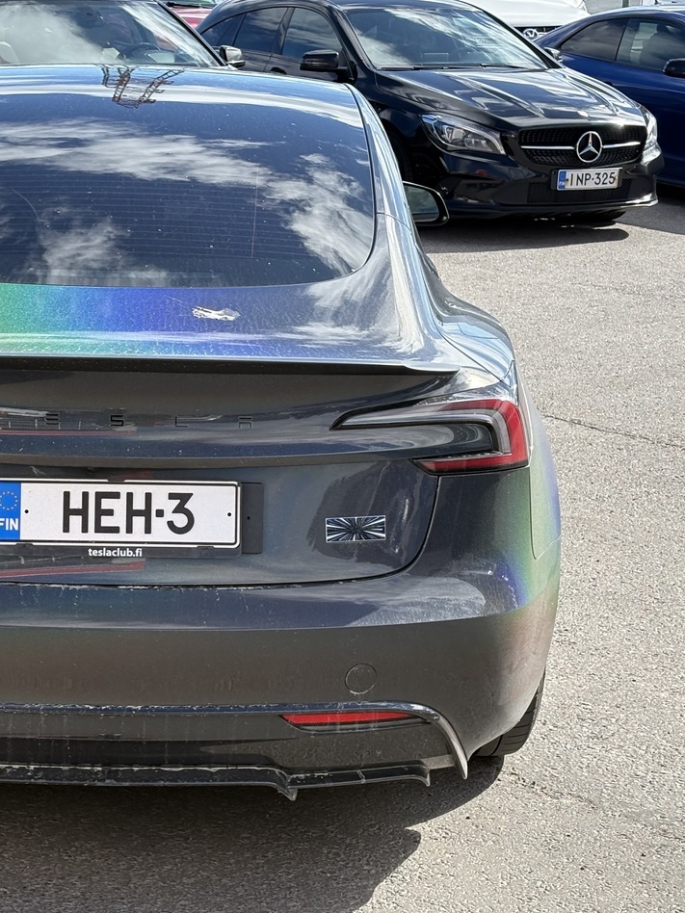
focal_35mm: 79
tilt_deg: -13.2
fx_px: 2084
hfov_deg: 18.5
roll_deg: +1.2
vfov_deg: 24.7
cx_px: 116
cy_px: 455
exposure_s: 1/1517
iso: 50
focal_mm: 5.96
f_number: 1.6
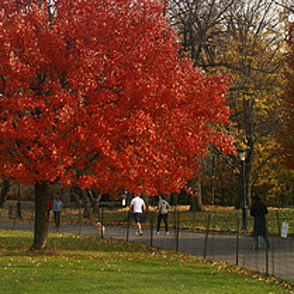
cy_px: 74
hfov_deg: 18.6
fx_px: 884
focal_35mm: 92
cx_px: 262
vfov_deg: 18.8
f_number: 8
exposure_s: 1/250
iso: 400
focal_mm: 26
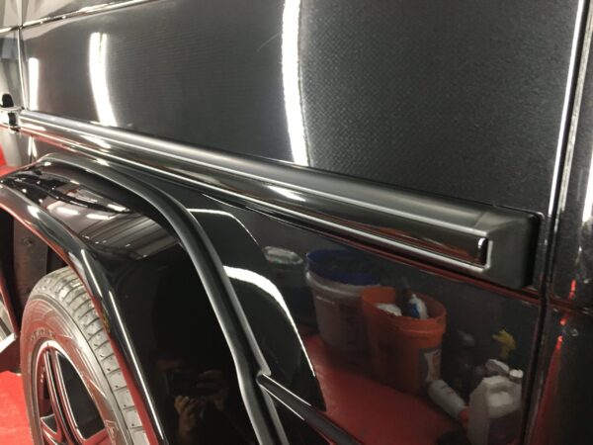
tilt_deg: -14.2
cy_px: 222
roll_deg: -0.2
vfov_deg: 48.2
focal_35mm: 29
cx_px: 296
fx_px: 497
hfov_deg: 61.7
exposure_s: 1/30
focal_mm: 4.15
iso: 160
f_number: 2.2
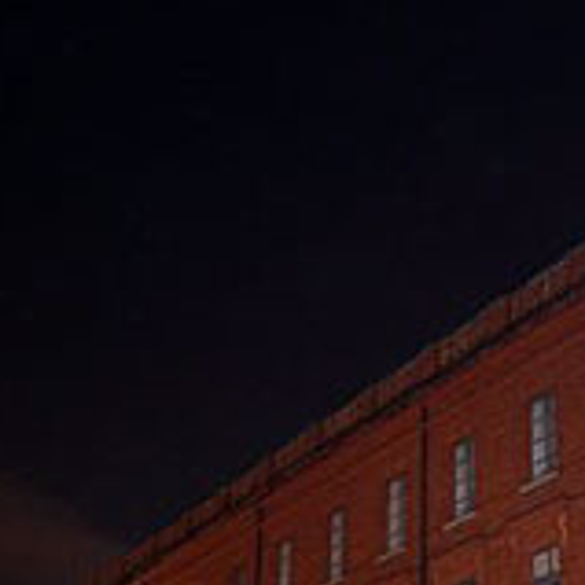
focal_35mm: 65
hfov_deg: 24.6
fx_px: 1243
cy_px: 519
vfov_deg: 25.7
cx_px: 655
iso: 900
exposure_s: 1
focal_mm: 18
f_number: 3.5
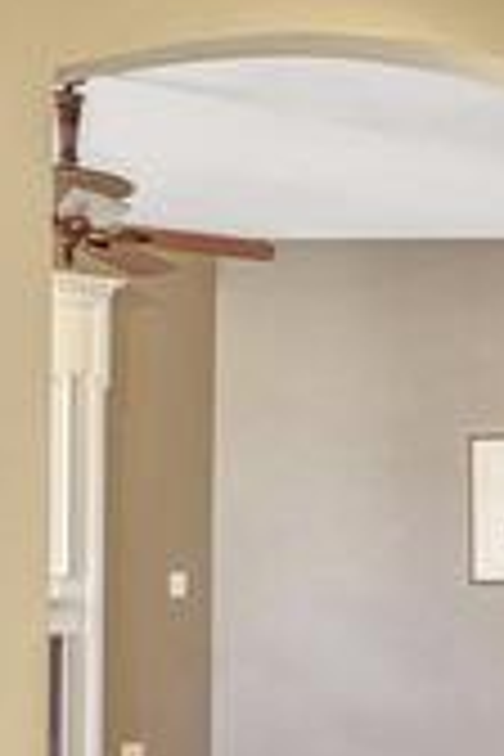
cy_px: 621
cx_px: 1102
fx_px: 1533
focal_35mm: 73
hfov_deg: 14.4
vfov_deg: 27.1
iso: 1250
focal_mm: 16
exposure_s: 1/40
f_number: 7.1
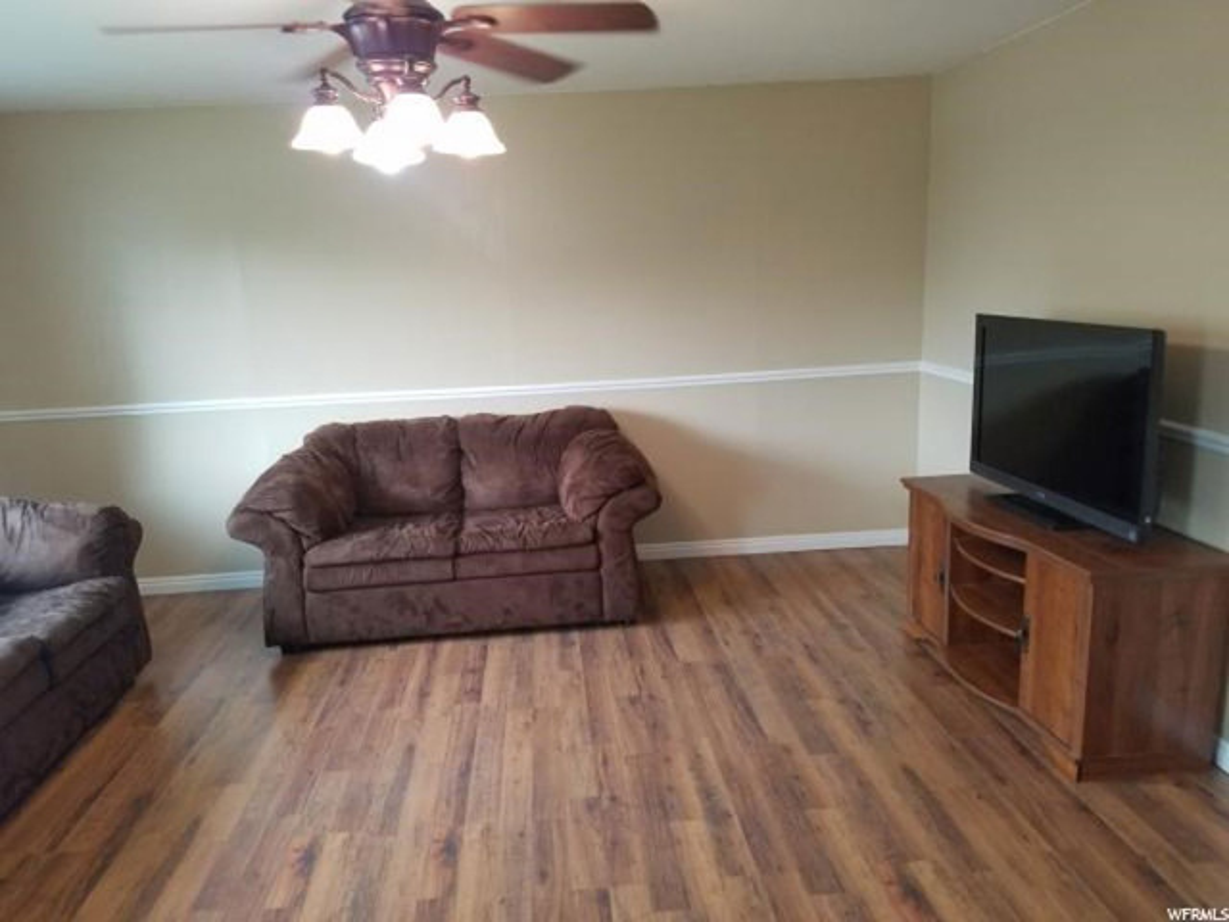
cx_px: 614
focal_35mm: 26
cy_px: 461
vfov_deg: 53.1
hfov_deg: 67.3
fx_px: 923
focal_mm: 4.2
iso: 160
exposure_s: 1/60
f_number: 1.7
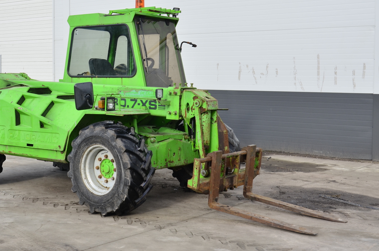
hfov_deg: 36.7
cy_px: 103
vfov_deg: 24.9
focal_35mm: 54
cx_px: 140
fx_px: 567
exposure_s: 1/125
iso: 125
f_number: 10
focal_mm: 28
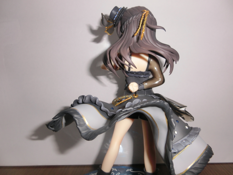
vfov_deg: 56.8
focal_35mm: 24
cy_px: 88
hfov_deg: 71.6
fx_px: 162
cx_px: 116
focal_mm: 4.24
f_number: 3
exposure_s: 1/25
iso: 80
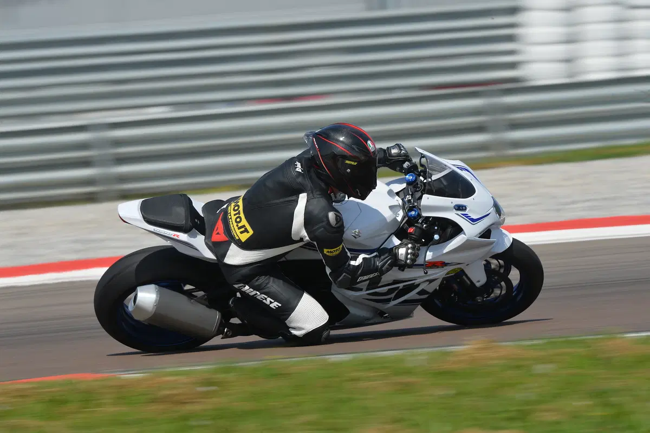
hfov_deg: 3.4
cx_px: 325
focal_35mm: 600
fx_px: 10828
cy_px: 216
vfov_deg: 2.3
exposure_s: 1/200
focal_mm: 600
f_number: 20
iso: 160
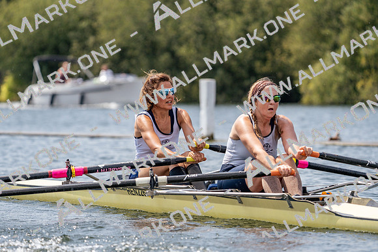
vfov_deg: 4.6
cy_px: 126
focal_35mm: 298
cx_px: 189
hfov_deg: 6.9
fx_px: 3130
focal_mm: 298
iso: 200
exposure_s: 1/1600
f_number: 5.6
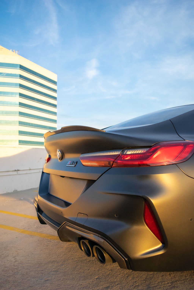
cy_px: 145
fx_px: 242
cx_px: 97
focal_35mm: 30
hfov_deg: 43.6
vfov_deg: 61.9
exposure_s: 1/1000
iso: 800
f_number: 4
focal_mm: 20
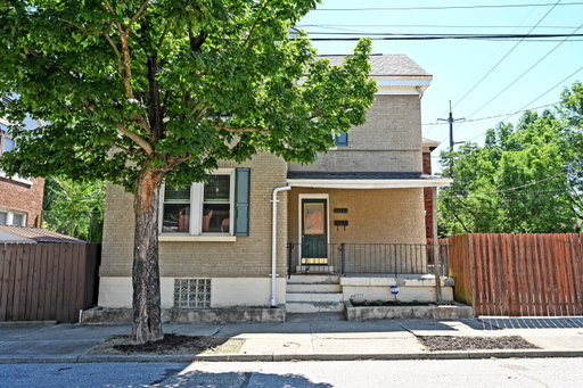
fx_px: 397
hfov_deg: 72.6
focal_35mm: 24
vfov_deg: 52.2
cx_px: 292
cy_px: 194
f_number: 5.6
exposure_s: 1/250
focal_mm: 24.5
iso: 180
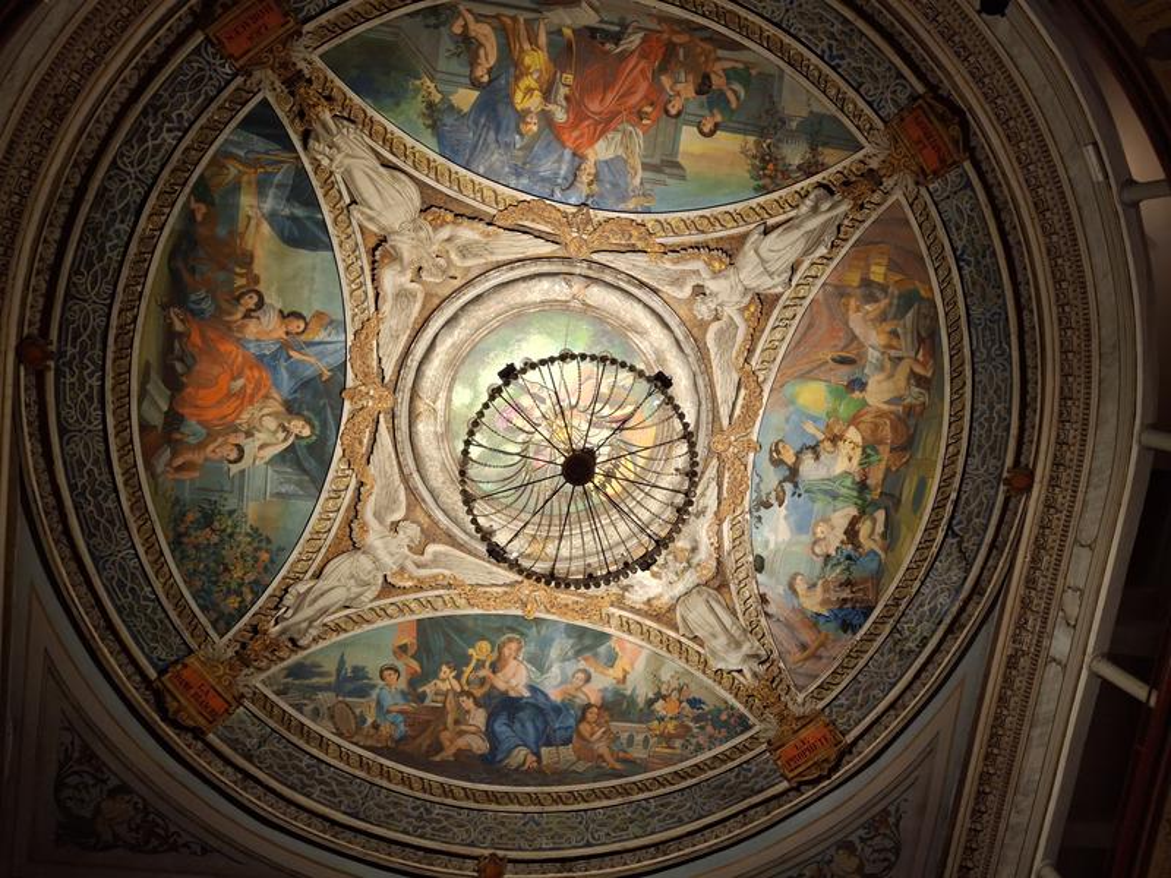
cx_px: 586
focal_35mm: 25
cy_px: 439
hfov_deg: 69.4
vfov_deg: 54.9
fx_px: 846
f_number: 1.8
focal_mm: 4.69
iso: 250
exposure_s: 1/33
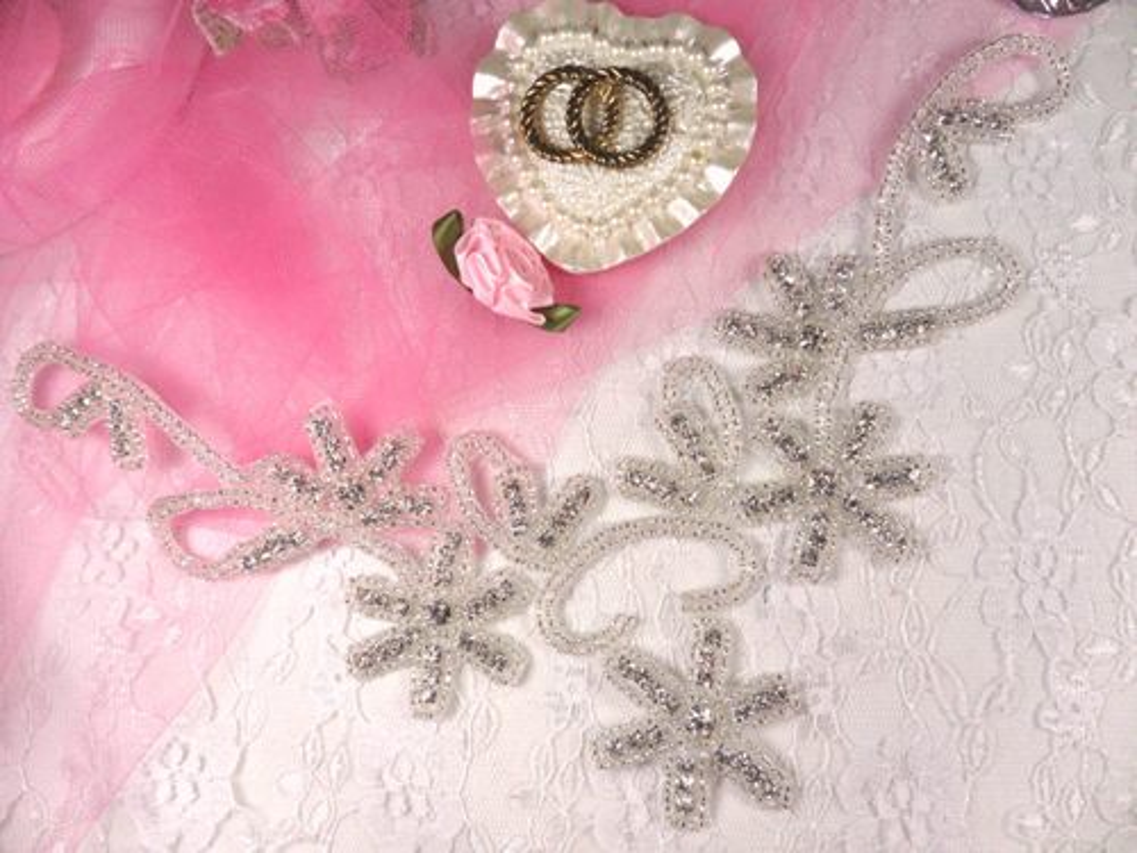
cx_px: 568
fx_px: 887
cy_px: 426
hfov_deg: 65.3
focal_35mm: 27
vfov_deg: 51.4
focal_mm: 4.9
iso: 80
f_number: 3.5
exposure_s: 1/350
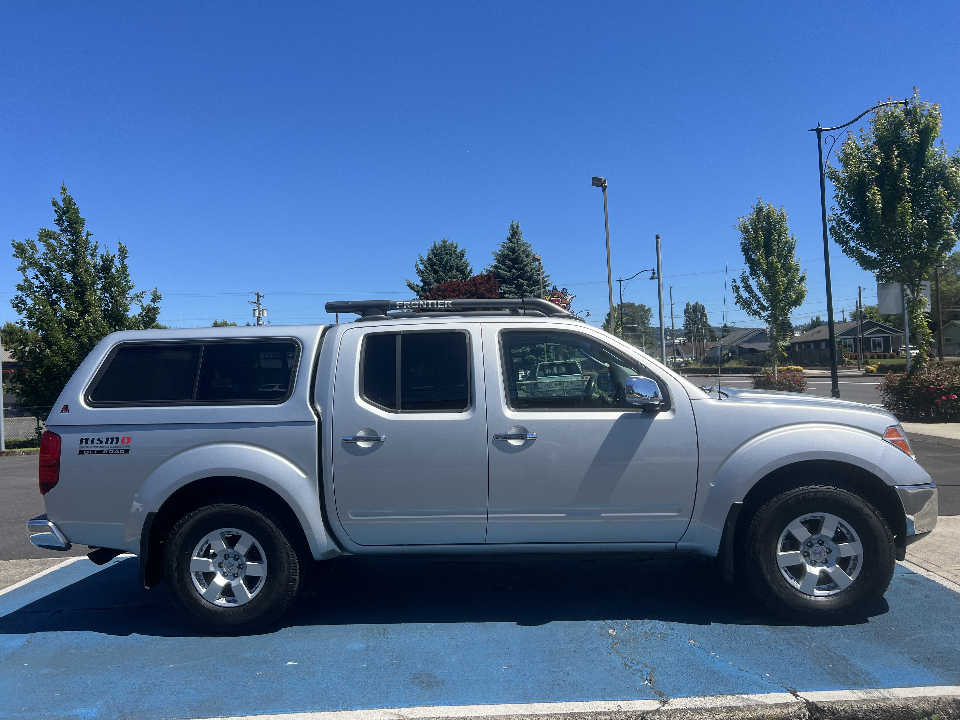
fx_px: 721
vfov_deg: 53.1
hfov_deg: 67.3
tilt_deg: -0.1
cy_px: 360
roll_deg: +3.2
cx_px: 480
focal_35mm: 26
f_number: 1.5
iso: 50
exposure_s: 1/3831
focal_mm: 5.7
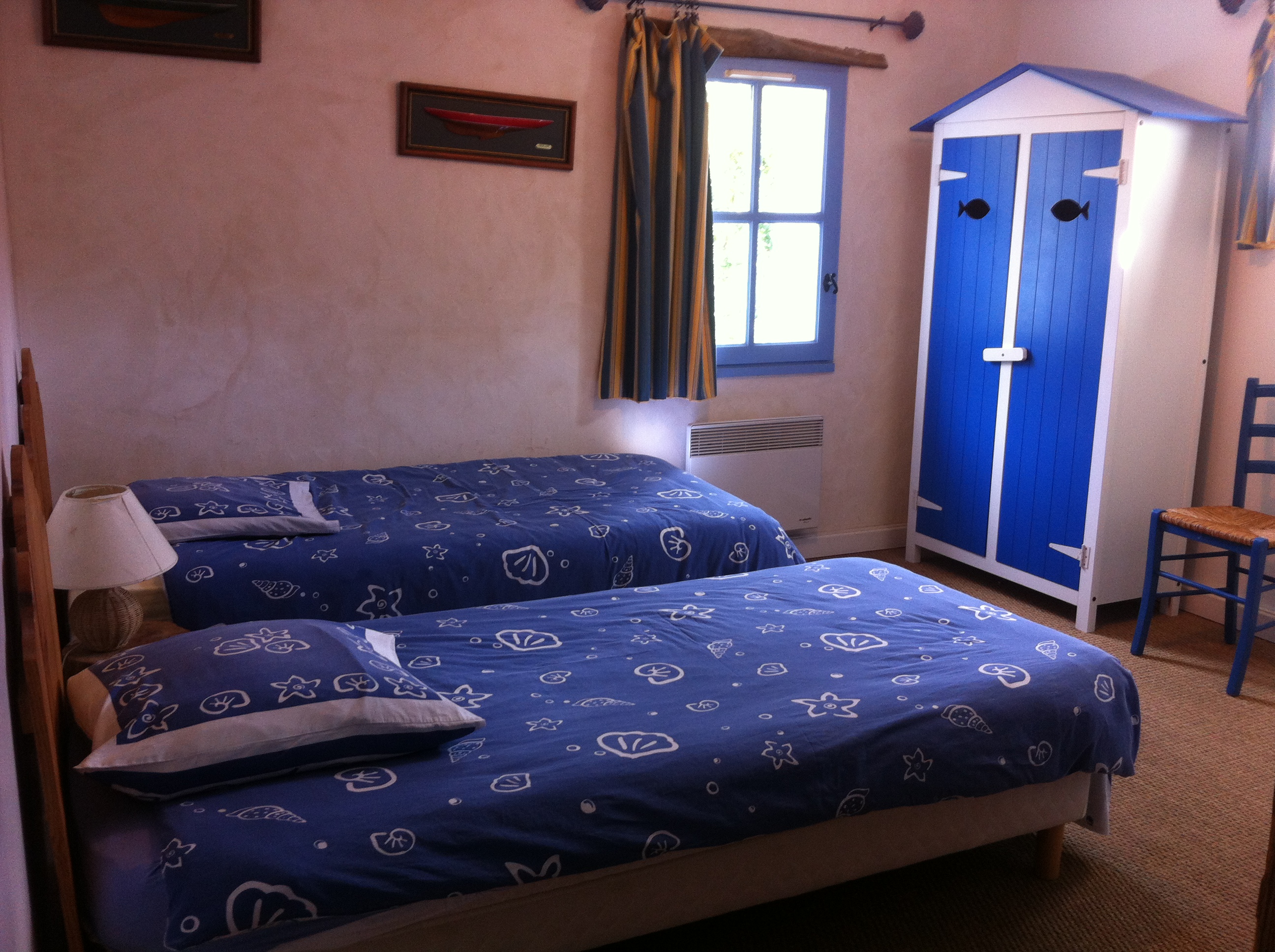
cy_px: 476
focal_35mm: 35
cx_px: 638
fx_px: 1287
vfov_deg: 40.6
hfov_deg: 52.7
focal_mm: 3.85
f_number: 2.8
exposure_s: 1/15
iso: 100
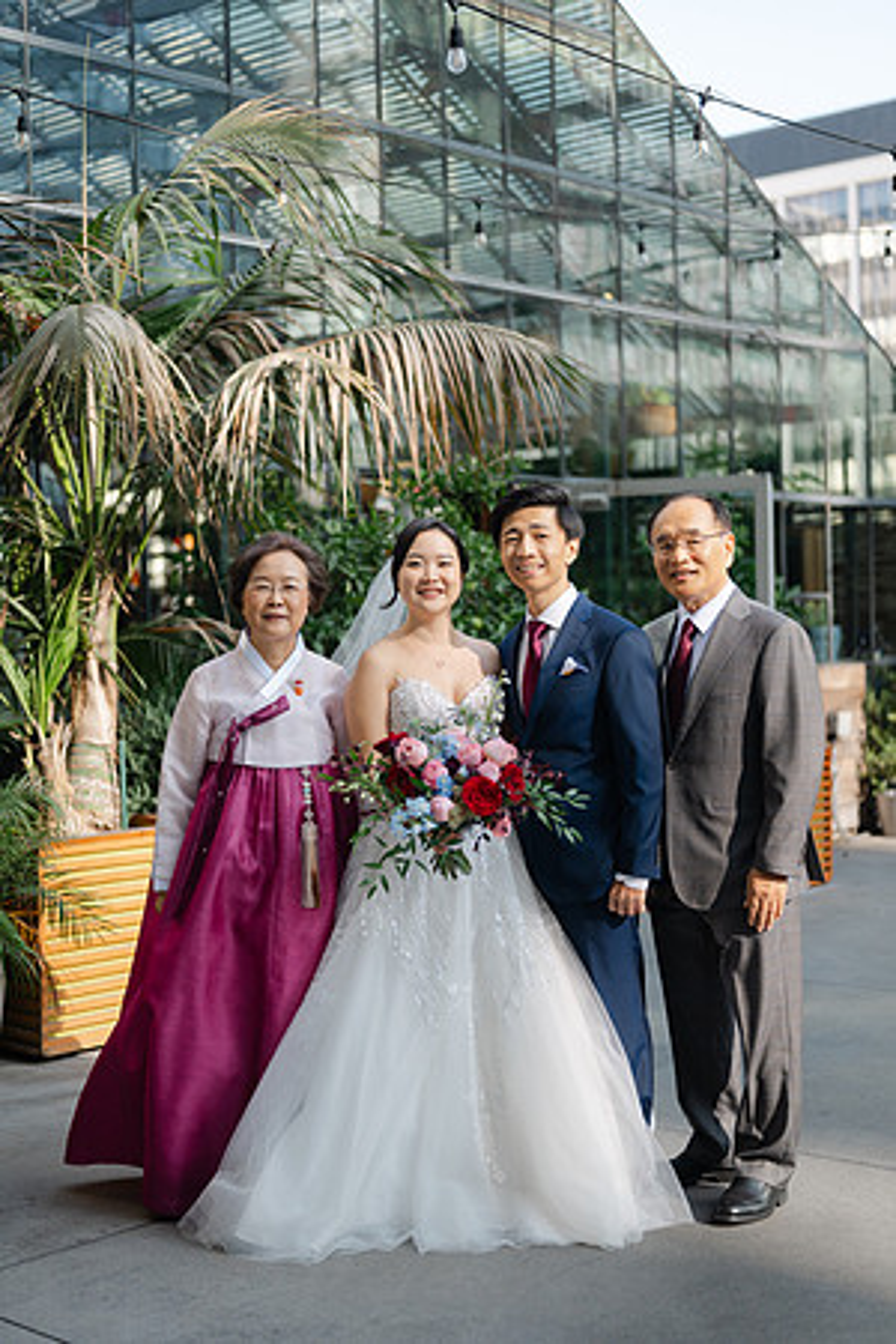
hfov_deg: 27.0
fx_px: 1867
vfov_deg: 39.6
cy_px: 672
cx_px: 448
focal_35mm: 50
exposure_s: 1/640
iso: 80
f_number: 1.8
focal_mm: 50
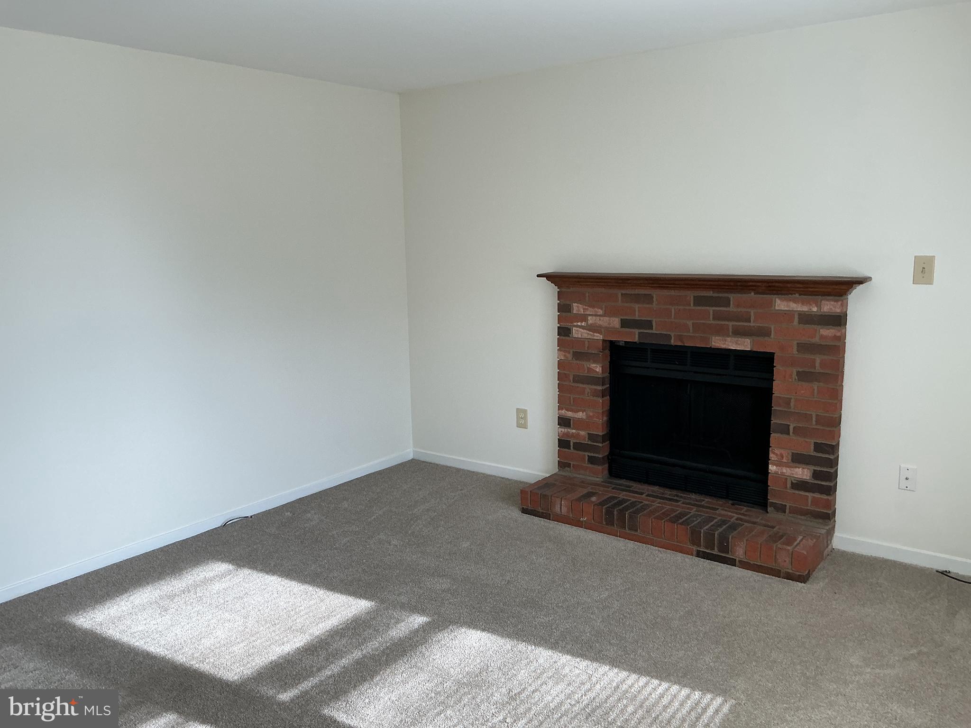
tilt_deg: -8.8
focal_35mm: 29
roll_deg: +1.3
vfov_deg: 48.2
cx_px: 486
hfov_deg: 61.7
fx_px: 813
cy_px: 364
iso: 40
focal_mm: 3
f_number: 1.8
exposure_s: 1/120
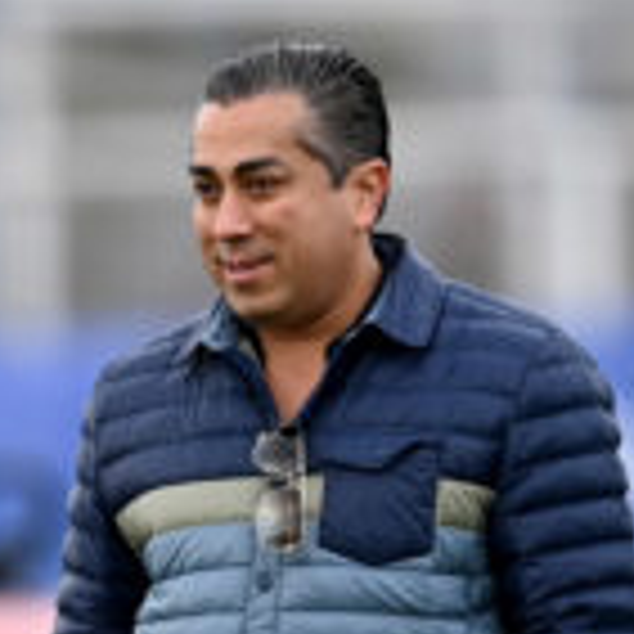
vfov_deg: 1.0
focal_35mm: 1807
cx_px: -450
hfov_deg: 1.0
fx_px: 37443
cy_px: 895
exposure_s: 1/2000
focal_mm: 400
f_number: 2.8
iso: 640
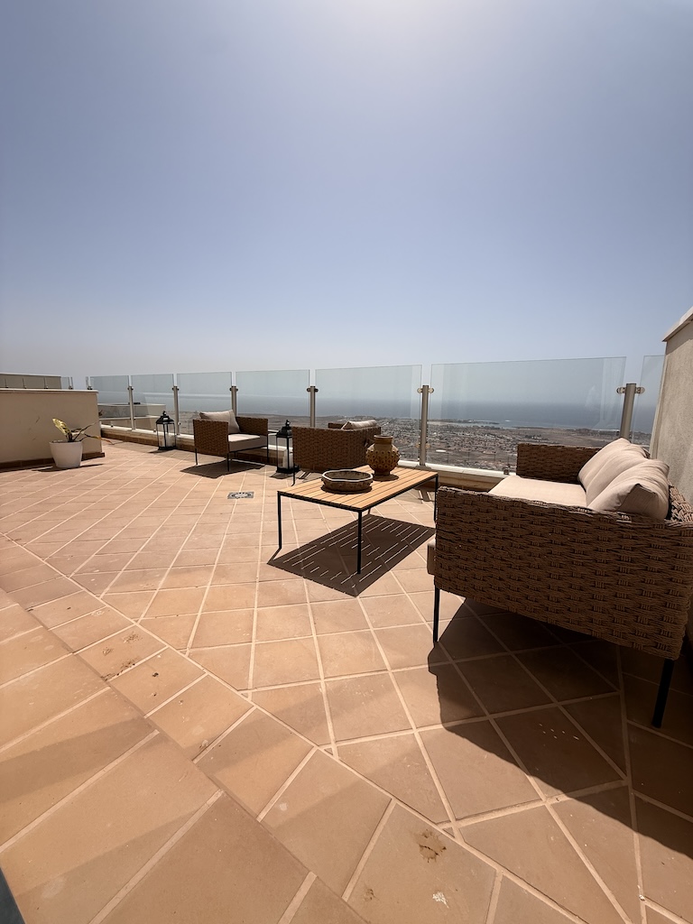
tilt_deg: -9.0
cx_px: 346
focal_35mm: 14
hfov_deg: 85.7
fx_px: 374
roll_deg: -1.3
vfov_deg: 102.1
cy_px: 462
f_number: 2.2
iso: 50
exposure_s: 1/6173
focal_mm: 2.22
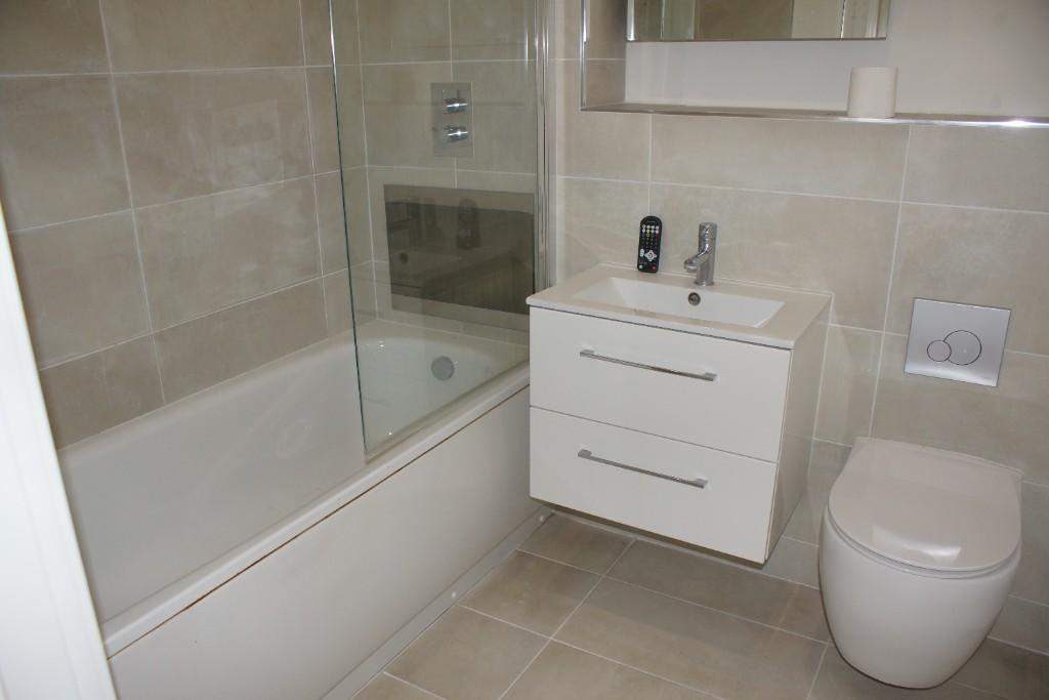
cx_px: 524
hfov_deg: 67.4
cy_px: 350
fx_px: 787
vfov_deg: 47.9
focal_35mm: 27
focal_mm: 18
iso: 400
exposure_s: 1/125
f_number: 3.5
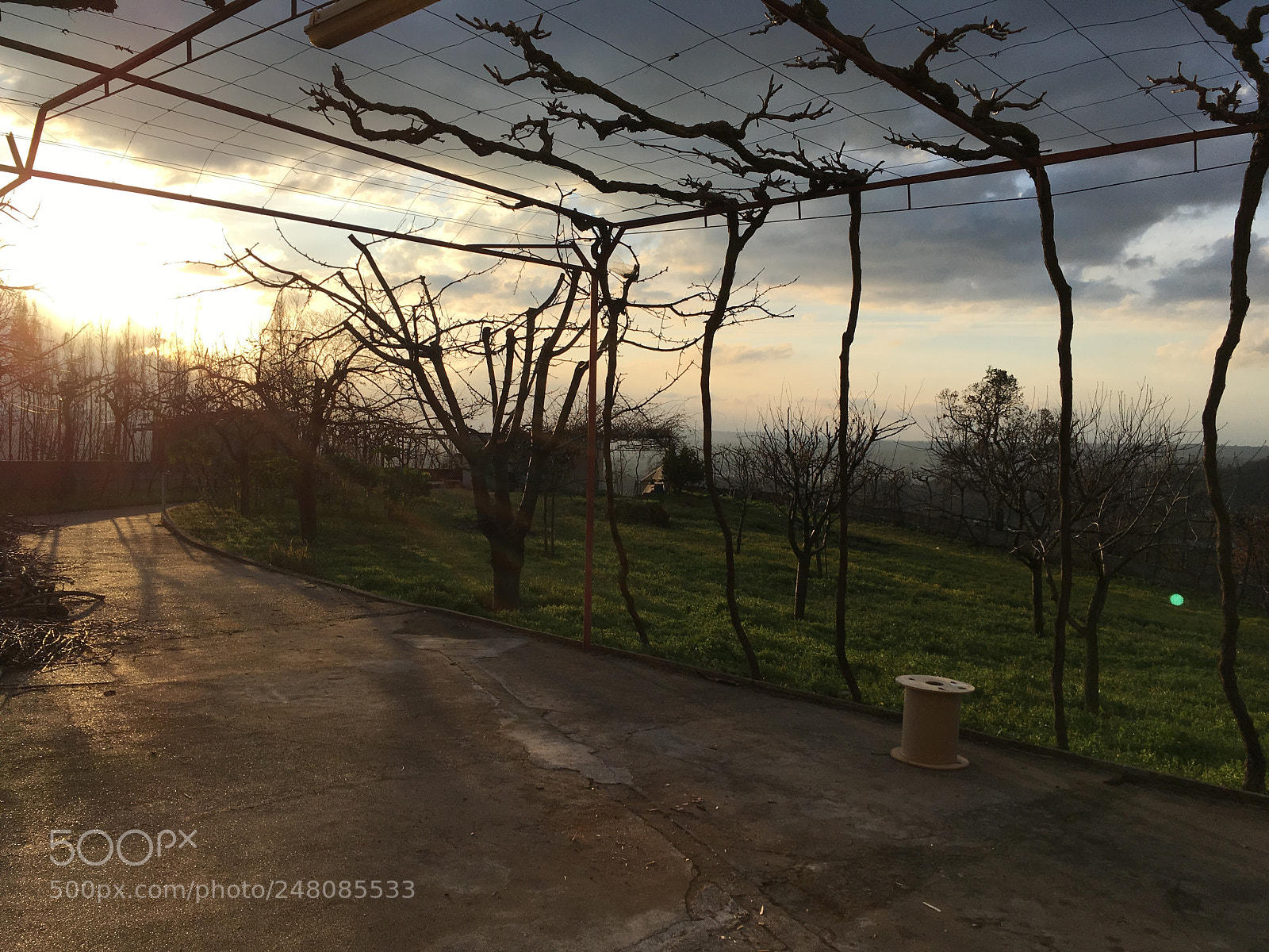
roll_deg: -1.5
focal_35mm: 29
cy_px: 476
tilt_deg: -1.5
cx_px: 634
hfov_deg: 61.7
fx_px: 1063
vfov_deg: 48.2
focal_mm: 4.15
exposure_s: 1/1479
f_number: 2.2
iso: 25
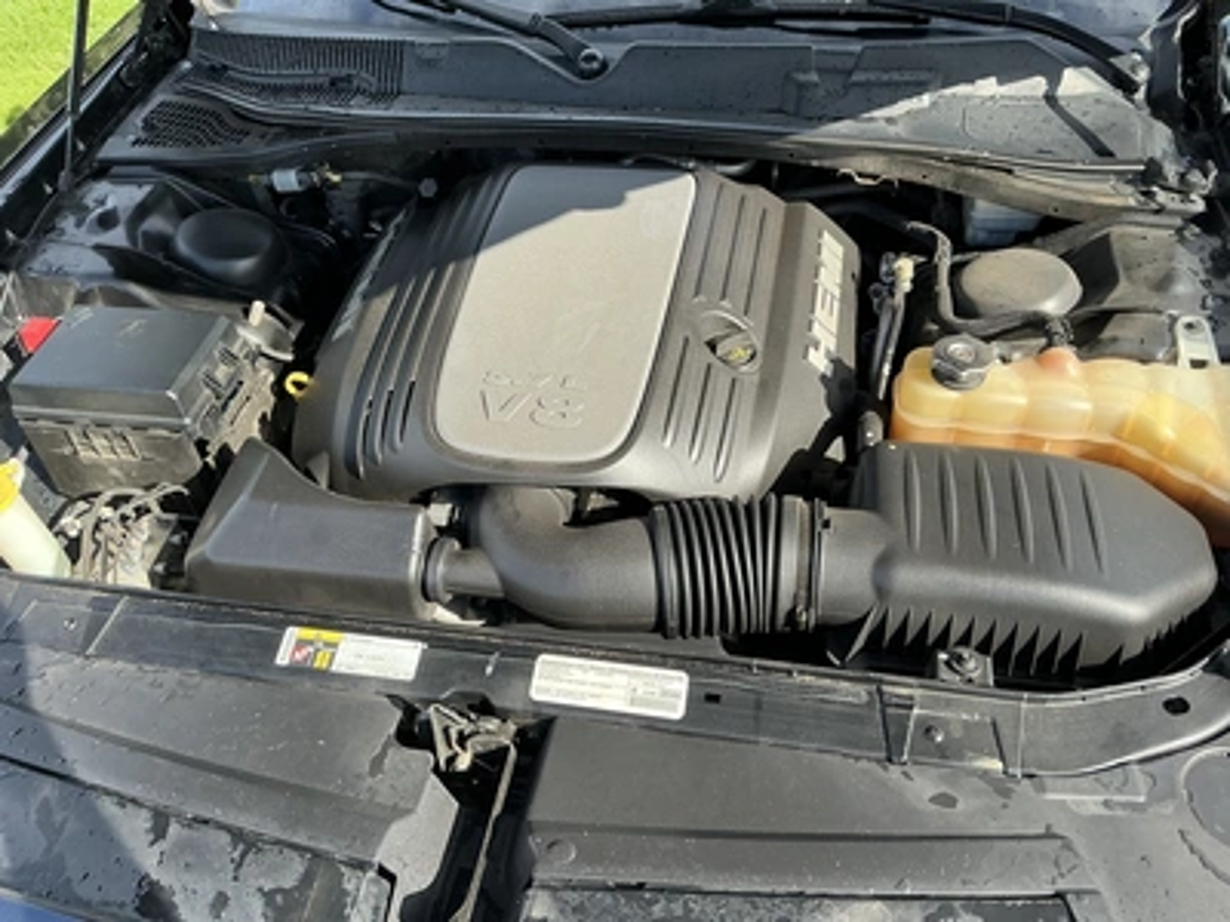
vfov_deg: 49.7
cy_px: 461
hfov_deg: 63.4
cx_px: 615
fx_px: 995
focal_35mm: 28
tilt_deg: -47.4
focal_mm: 3
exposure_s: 1/318
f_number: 1.8
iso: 25
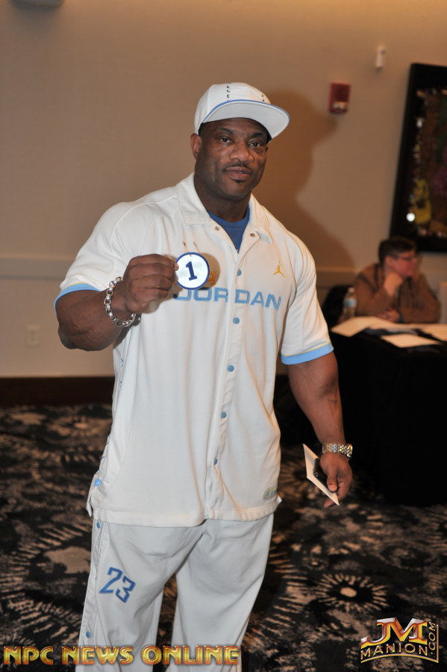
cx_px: 224
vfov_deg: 43.6
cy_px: 336
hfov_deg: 29.8
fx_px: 839
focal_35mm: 45
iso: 400
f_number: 2.8
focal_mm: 45
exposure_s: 1/250
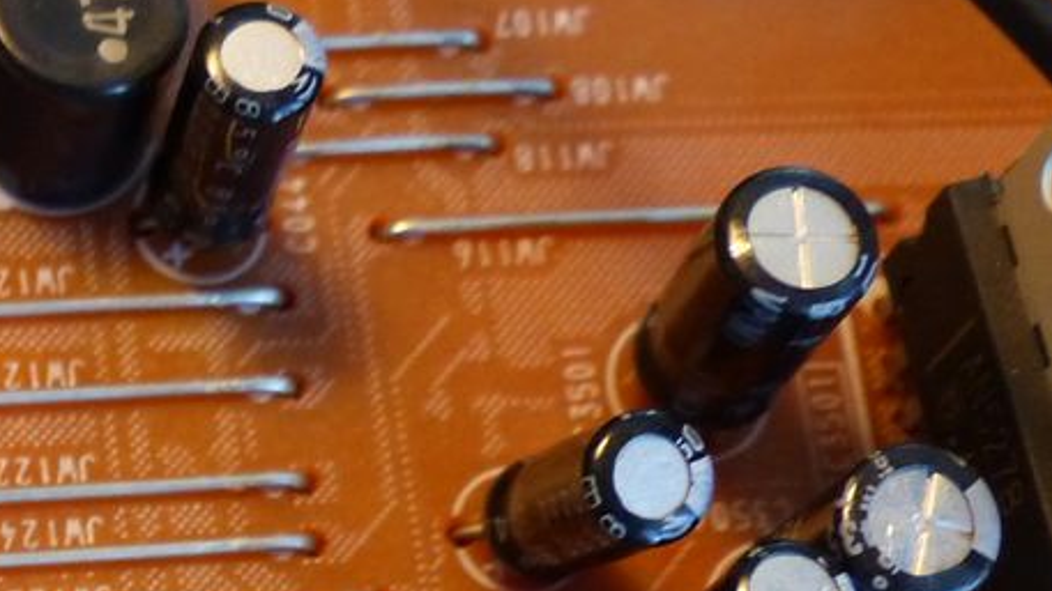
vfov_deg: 10.2
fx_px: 3152
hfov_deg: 17.8
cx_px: -274
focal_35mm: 113
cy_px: 980
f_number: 2.8
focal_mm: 6.6
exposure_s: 1/60
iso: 320
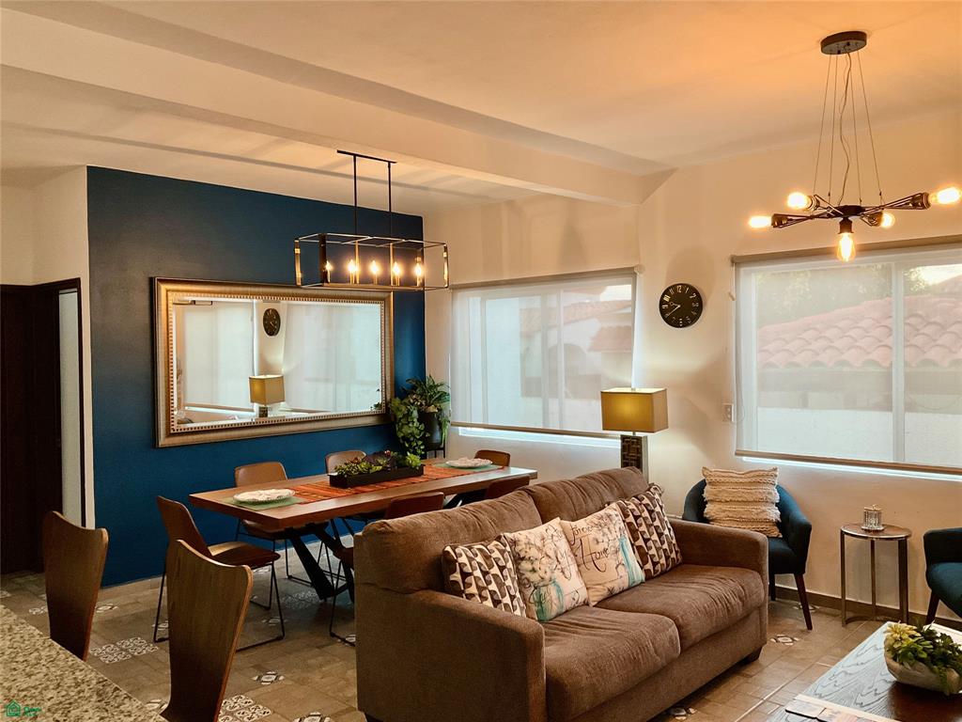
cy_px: 361
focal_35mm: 29
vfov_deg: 48.2
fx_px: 806
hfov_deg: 61.7
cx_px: 481
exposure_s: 1/60
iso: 80
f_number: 1.8
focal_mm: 3
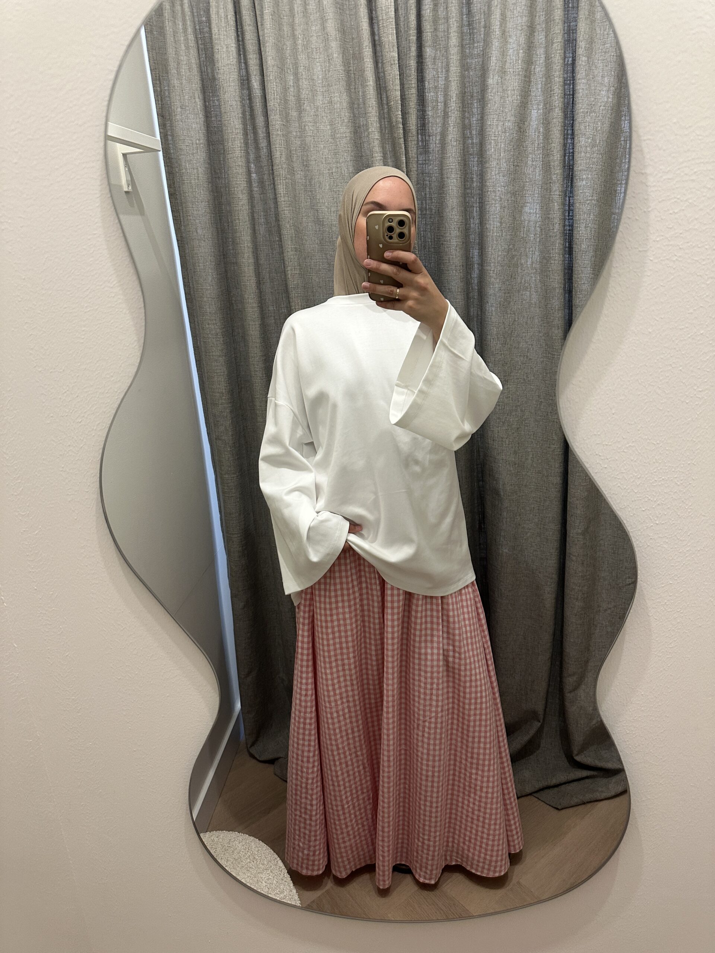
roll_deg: +3.2
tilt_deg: -18.0
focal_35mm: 24
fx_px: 661
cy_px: 476
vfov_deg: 71.6
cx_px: 358
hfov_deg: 56.8
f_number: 1.78
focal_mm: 6.86
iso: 320
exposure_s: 1/60
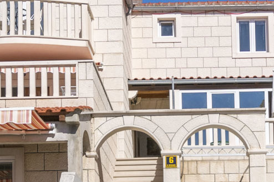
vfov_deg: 12.9
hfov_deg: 19.9
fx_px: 776
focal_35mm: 102
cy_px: 246
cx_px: 195
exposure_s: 1/800
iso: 100
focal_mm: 12
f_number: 8
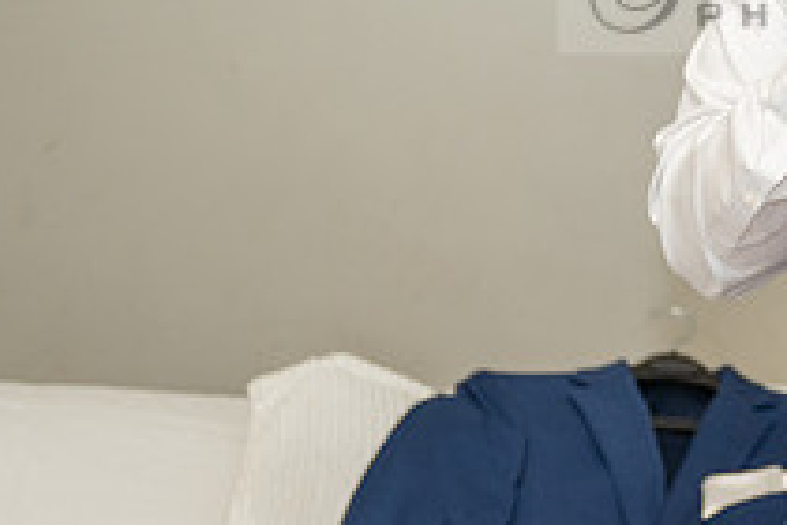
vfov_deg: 10.4
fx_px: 2842
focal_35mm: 130
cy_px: -36
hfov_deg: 15.3
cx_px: 884
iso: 640
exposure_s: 1/125
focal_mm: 47
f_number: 2.8
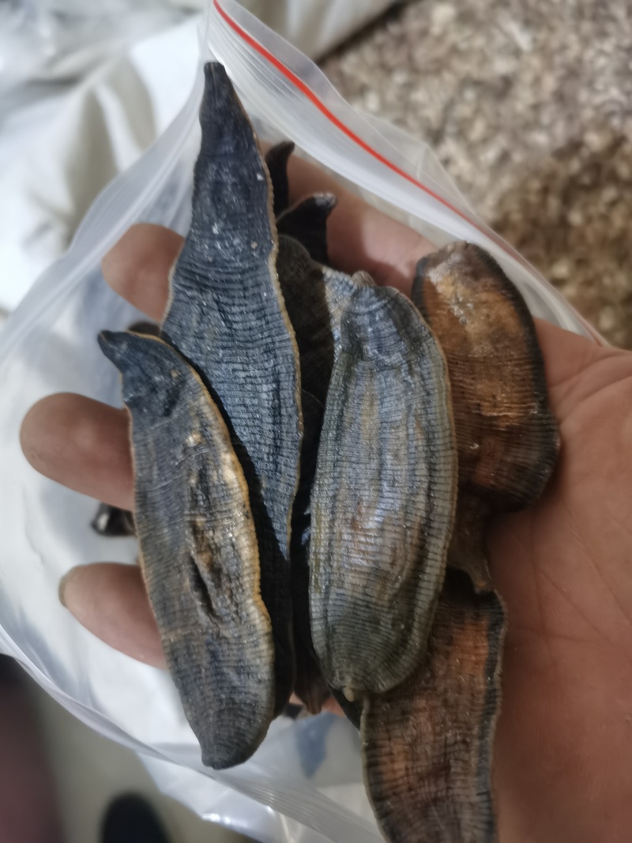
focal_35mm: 27
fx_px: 657
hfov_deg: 51.3
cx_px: 316
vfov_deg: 65.3
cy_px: 422
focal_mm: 5.58
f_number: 1.8
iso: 640
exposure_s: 1/20
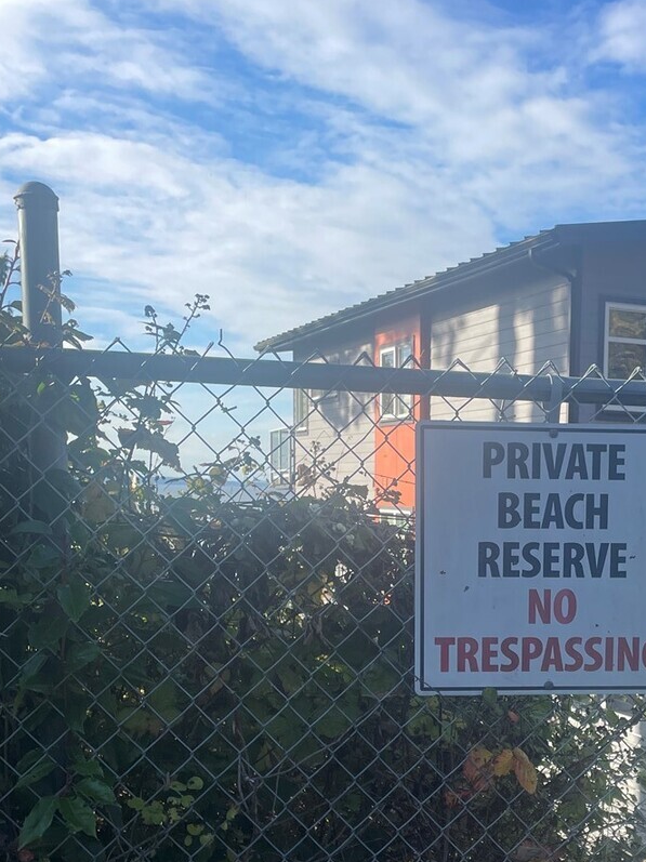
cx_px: 550
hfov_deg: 29.9
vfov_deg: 39.6
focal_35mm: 47
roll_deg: -1.7
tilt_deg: -5.9
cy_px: 622
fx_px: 1170
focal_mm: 4.2
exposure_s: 1/1984
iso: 32
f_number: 1.6
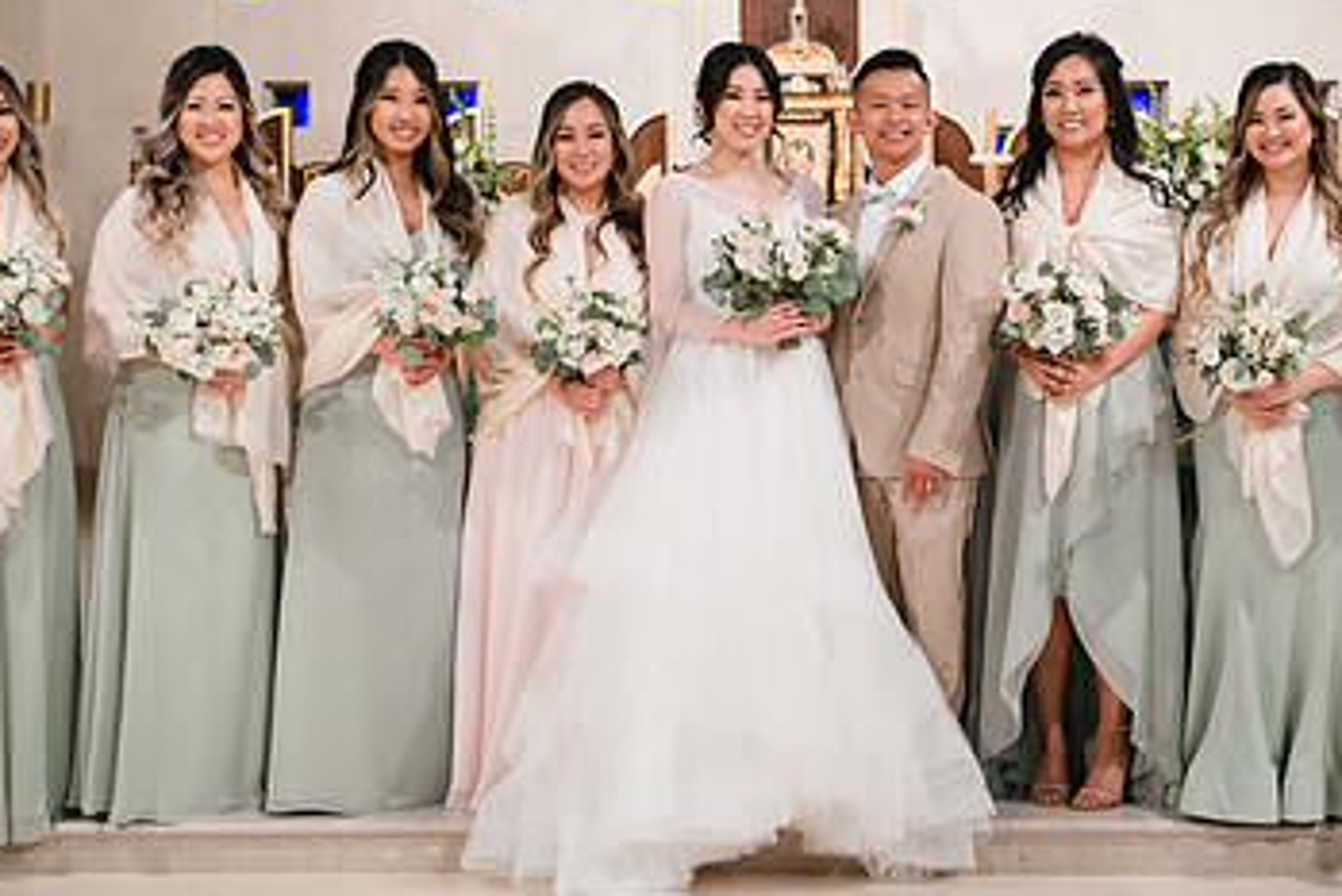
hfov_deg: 33.8
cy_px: 298
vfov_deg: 22.9
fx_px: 2200
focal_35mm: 59
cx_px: 811
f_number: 3.2
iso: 1600
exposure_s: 1/200
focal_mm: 35
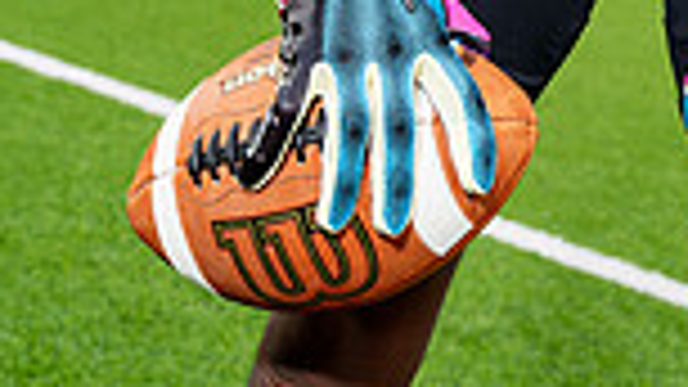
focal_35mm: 111
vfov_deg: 9.5
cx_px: 666
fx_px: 2025
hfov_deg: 18.8
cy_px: -580
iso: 100
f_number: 5
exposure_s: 1/250
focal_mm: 36
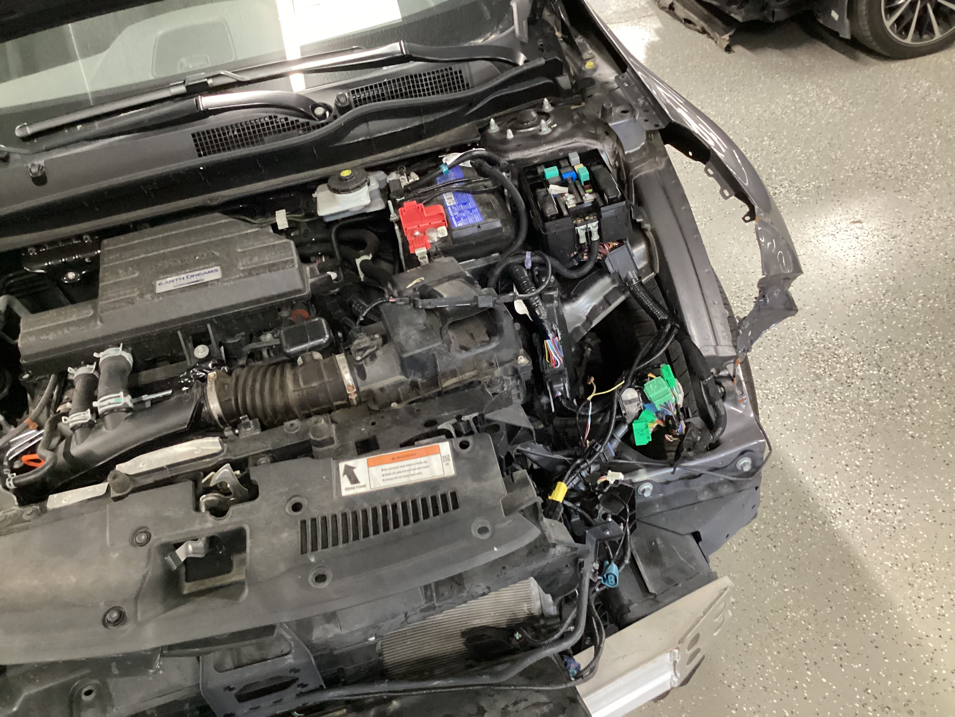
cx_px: 478
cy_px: 358
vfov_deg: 45.4
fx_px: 855
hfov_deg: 58.4
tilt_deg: -39.7
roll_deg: +10.4
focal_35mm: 31
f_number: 2.4
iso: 500
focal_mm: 3.3
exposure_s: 1/30
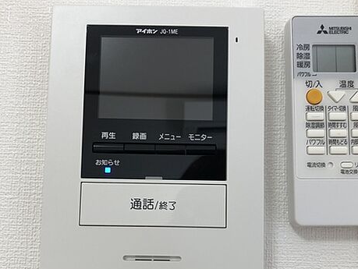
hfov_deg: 47.8
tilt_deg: +6.1
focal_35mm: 39
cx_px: 186
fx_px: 404
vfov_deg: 36.6
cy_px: 168
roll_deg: -0.5
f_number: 1.8
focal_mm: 3.99
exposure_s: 1/50
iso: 32
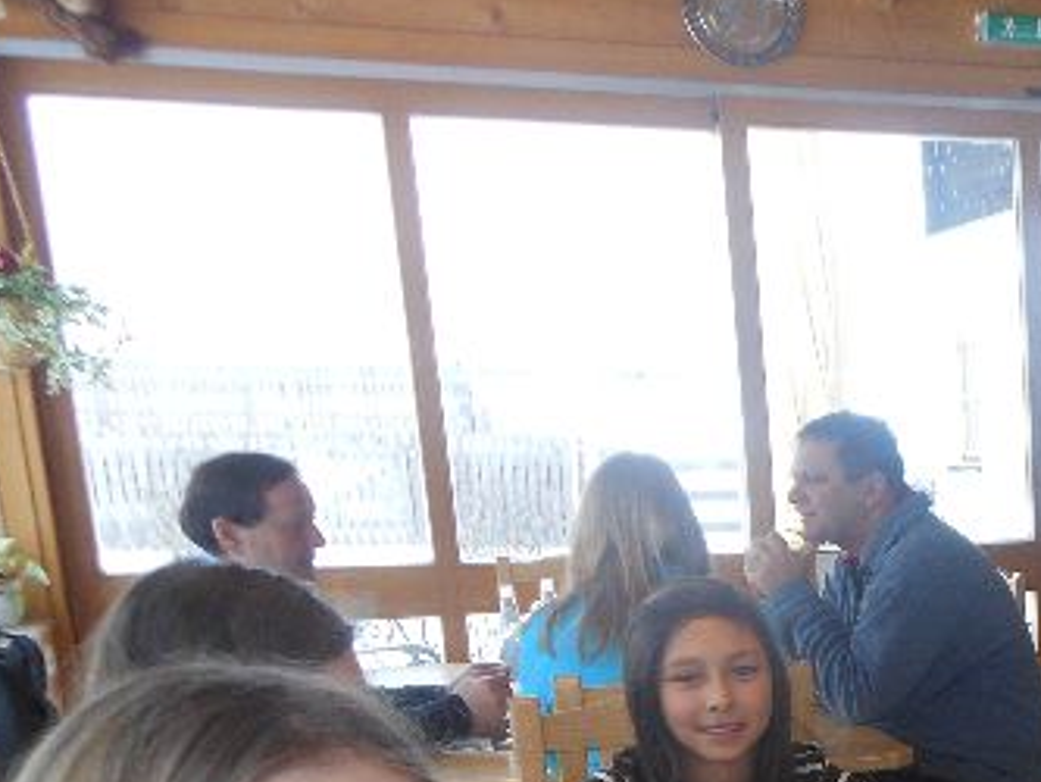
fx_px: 1805
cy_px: 804
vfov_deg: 23.3
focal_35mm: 60
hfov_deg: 29.0
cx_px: 1157
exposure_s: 1/30
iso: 125
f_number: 3.2
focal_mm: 4.5
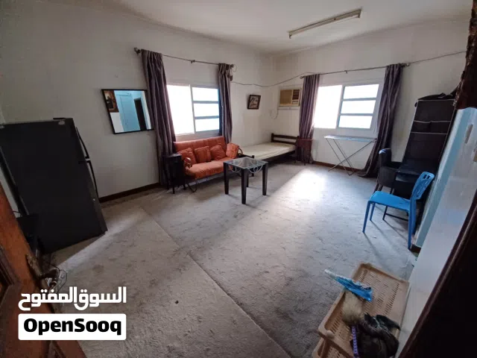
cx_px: 238
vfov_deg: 89.9
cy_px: 179
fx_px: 179
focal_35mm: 13
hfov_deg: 106.2
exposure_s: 1/33
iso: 160
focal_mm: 1.42
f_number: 2.2
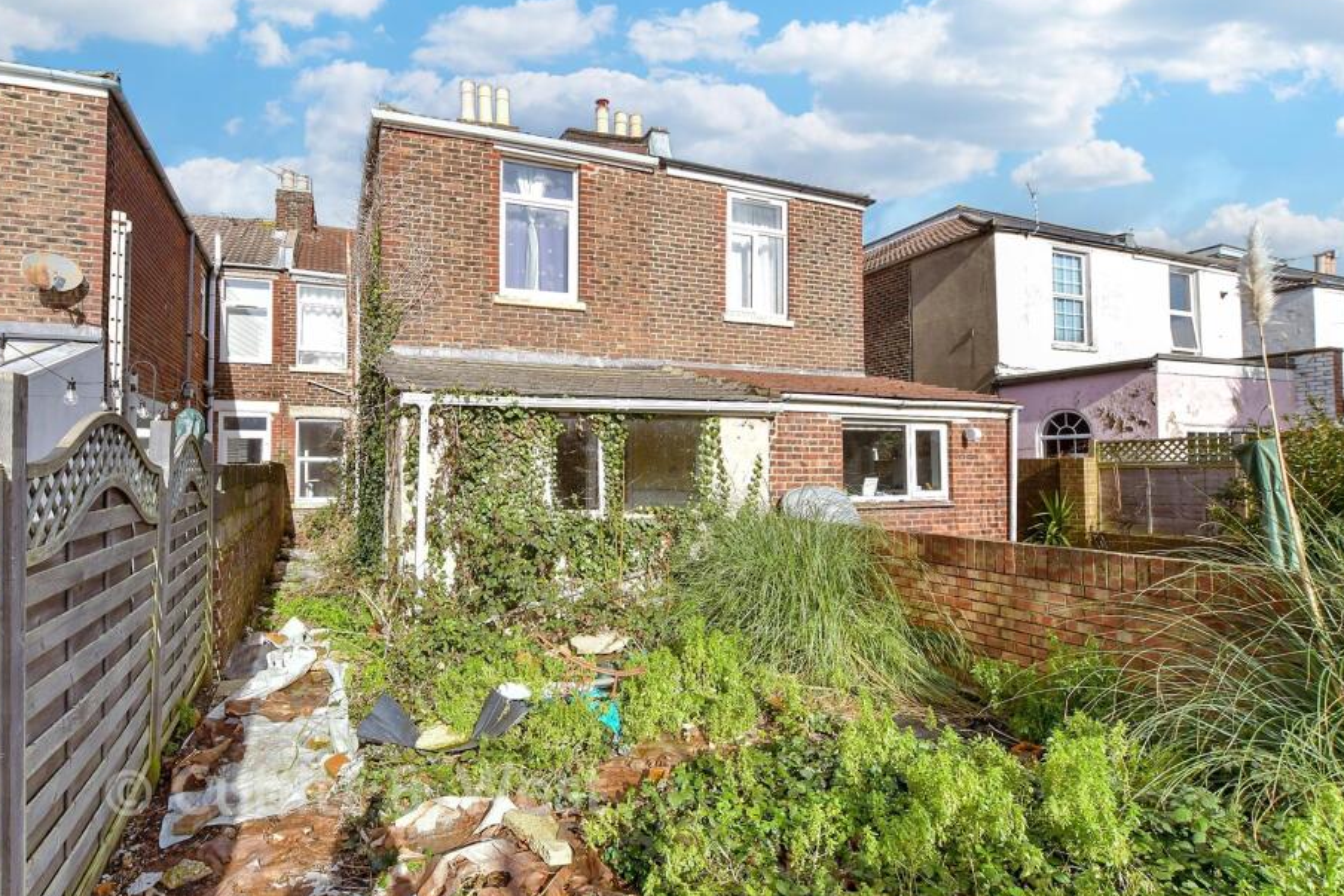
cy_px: 444
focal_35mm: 17
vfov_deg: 70.5
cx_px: 599
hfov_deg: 92.9
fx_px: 635
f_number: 8
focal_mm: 10
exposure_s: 1/800
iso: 400
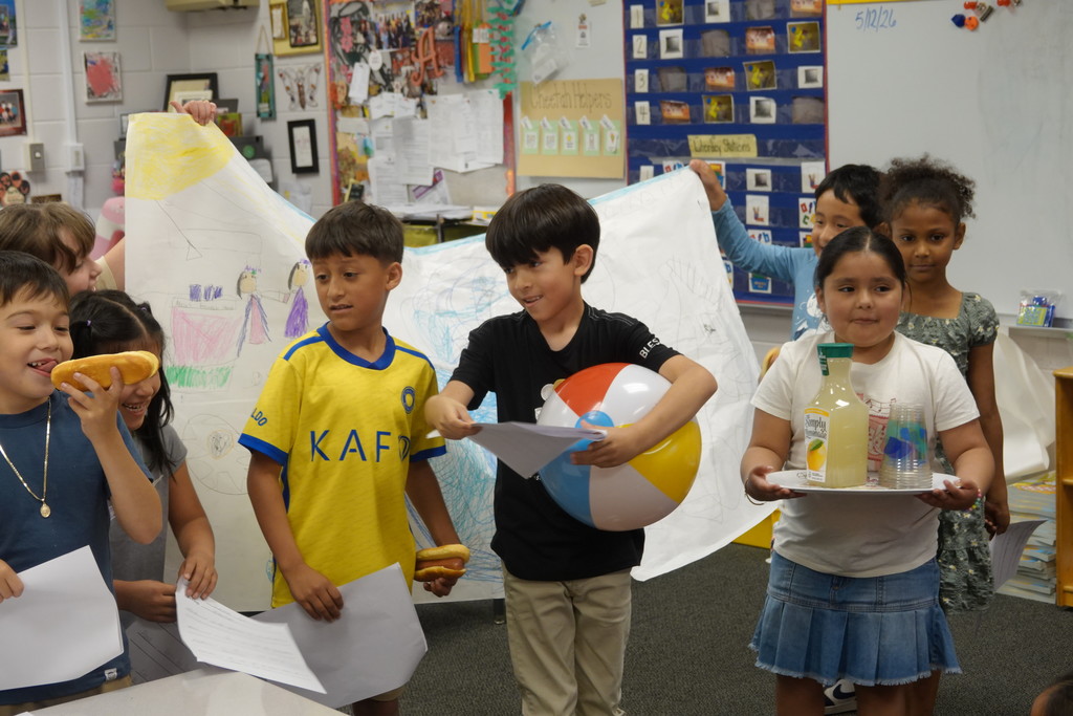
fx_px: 1878
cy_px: 358
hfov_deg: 31.9
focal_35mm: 63
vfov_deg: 21.6
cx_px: 536
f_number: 3.5
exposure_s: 1/80
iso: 640
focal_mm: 23.09
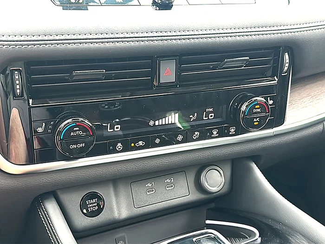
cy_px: 122
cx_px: 162
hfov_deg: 50.1
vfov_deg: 38.7
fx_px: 347
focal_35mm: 37
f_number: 1.78
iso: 200
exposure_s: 1/80
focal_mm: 6.86
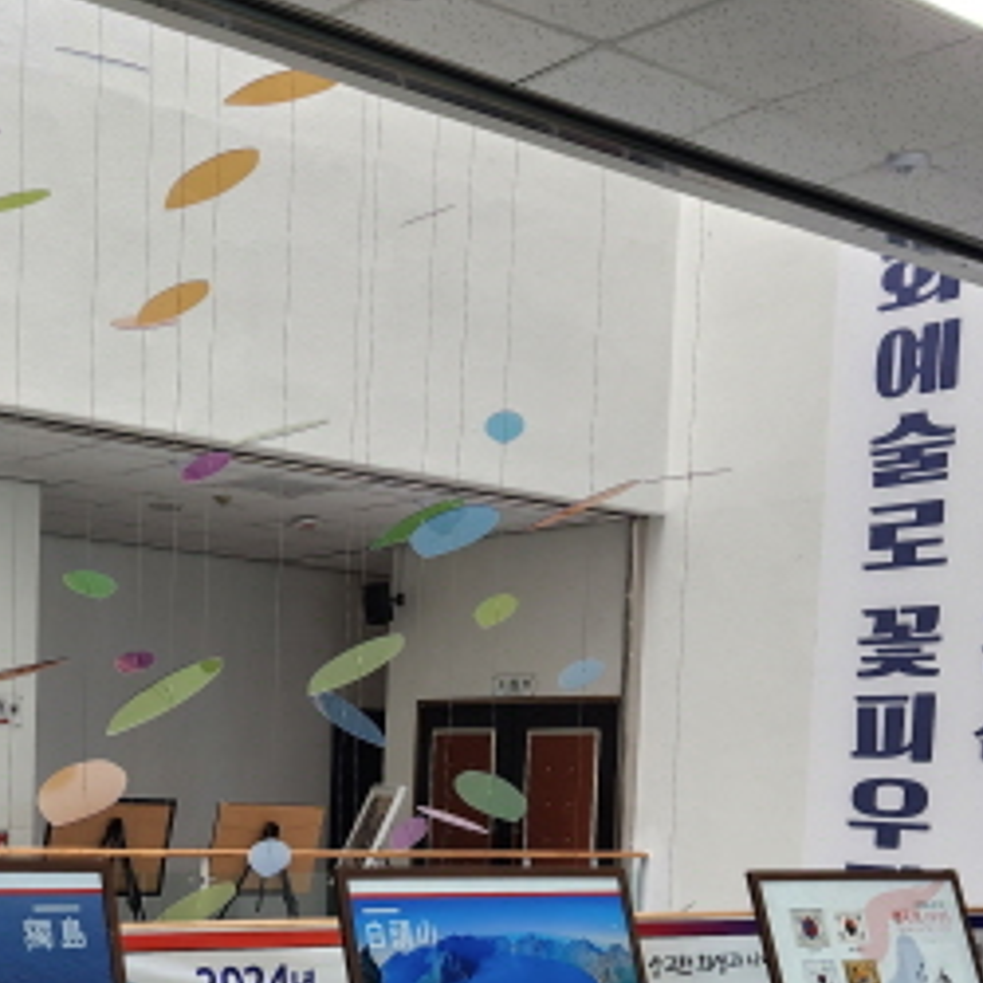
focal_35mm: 57
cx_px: 244
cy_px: 863
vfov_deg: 29.0
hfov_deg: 29.6
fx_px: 1831
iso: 100
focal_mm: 5.4
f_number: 1.8
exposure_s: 1/120
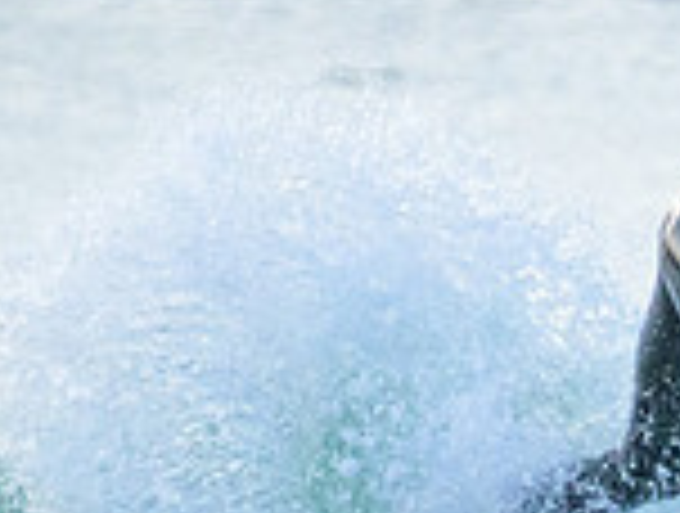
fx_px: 55115
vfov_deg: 0.5
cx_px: 757
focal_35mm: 2799
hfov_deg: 0.7
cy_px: 736
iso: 10000
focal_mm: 760
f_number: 11
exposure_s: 1/1000
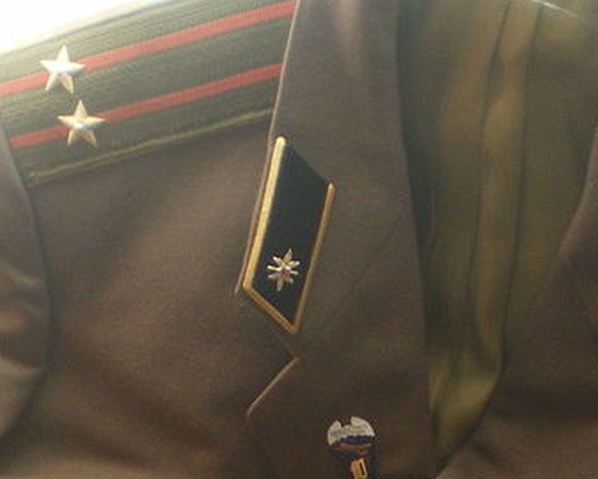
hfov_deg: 17.4
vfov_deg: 13.6
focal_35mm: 110
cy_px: 585
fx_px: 1948
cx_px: 415
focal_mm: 6.3
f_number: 3.1
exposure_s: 1/50
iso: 160
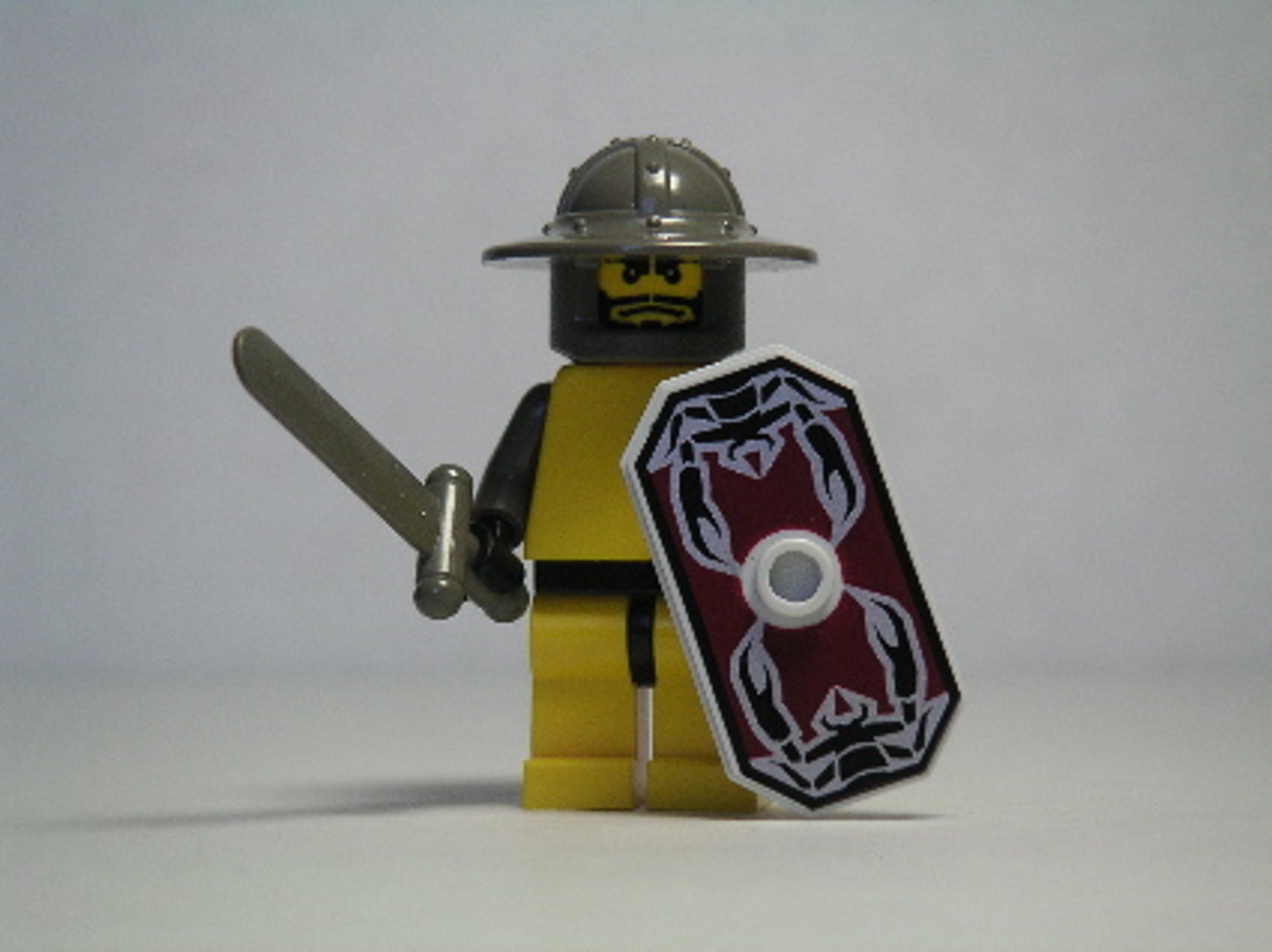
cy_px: 476
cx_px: 636
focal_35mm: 111
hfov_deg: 17.7
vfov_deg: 13.3
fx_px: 4075
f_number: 3.6
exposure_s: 1/111
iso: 80
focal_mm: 17.1
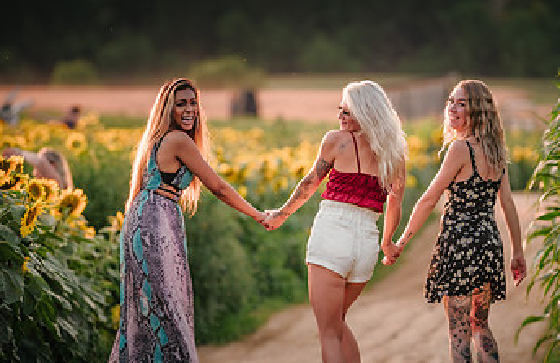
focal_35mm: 340
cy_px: 198
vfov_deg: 4.0
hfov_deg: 6.1
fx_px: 5244
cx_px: 353
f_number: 2.8
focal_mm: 200
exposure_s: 1/250
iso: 80
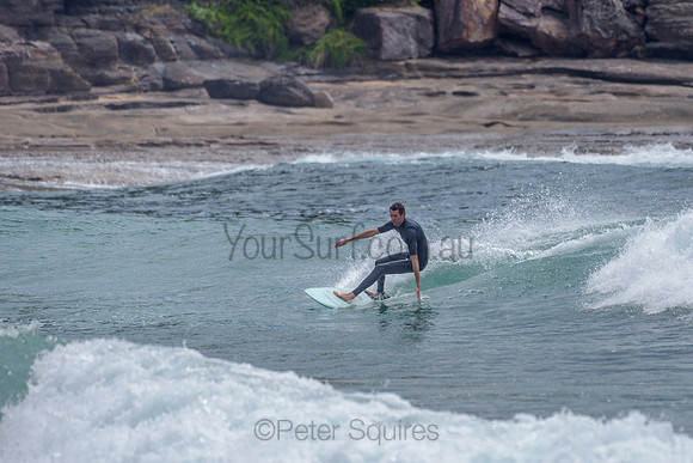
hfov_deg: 3.4
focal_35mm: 613
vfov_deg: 2.2
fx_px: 11804
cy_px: 207
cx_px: 417
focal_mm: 500
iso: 125
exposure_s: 1/2000
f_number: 5.6
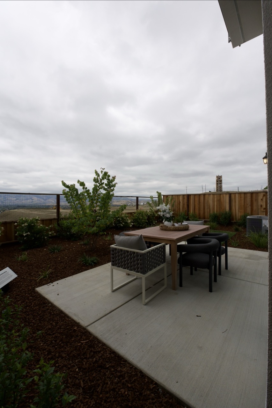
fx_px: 170
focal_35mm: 15
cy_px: 204
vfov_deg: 100.4
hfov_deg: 77.3
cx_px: 136
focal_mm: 10
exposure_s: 1/500
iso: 400
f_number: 9
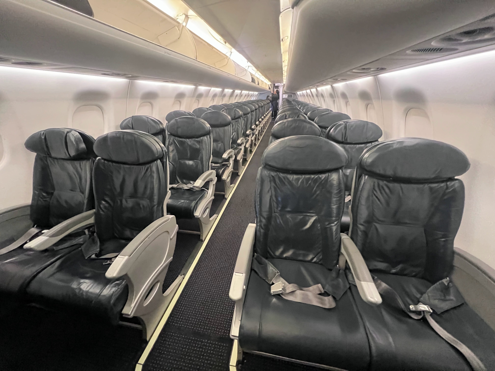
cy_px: 186
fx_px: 186
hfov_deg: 106.2
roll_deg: -0.2
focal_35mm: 13
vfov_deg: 89.9
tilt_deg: -24.6
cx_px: 248
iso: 1250
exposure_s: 1/40
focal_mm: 1.57
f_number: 1.8
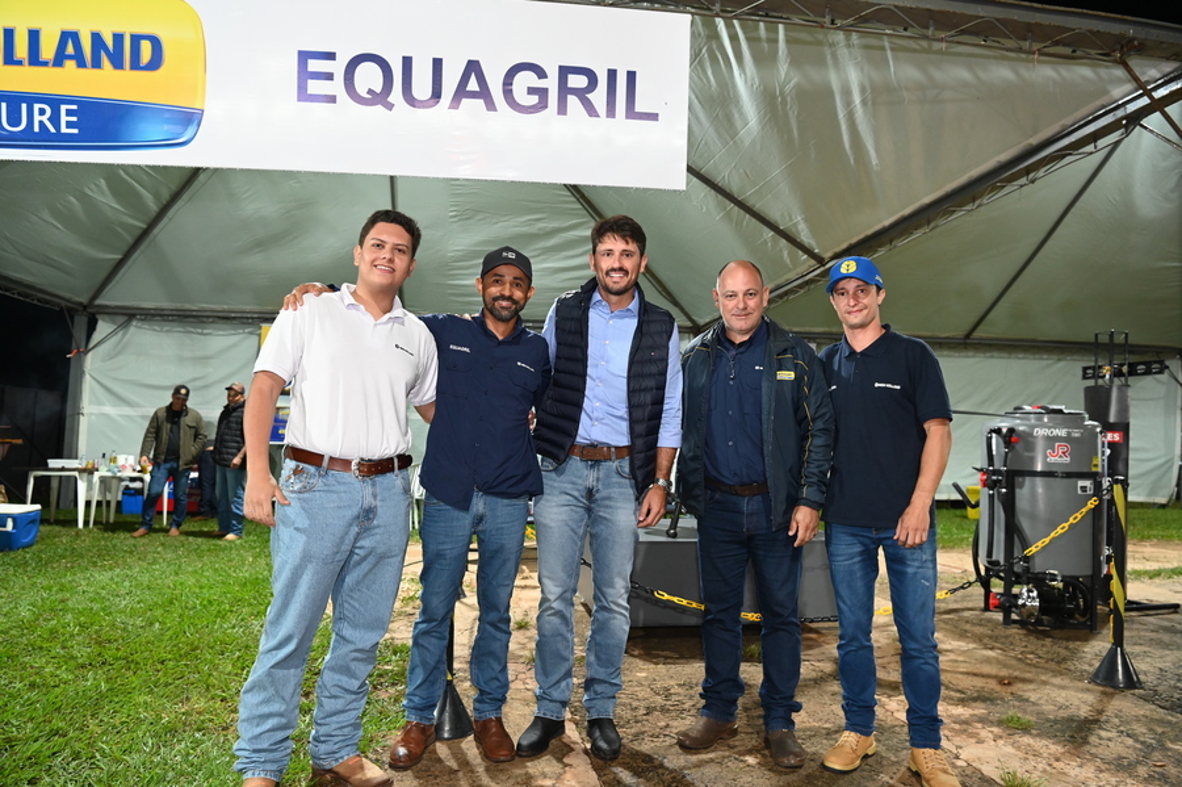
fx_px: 788
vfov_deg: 53.1
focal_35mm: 24
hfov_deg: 73.8
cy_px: 394
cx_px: 591
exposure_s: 1/60
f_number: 4
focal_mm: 24
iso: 3200
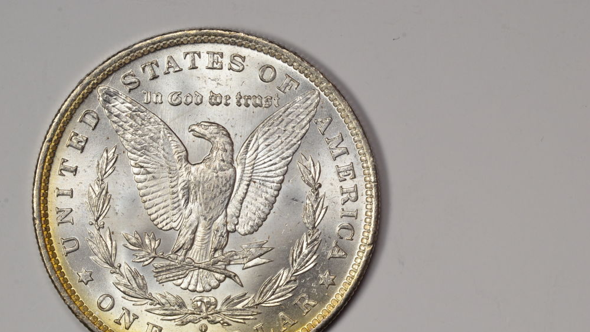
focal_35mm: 236
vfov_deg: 5.1
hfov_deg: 9.1
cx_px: 295
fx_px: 3692
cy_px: 191
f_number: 10
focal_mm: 150
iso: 400
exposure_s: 1/80
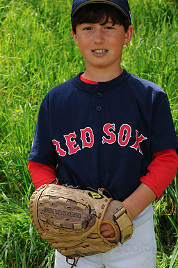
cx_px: 98
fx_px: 625
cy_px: 116
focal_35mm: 84
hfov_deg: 16.2
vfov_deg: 24.2
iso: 500
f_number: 6.3
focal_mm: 48
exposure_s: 1/500
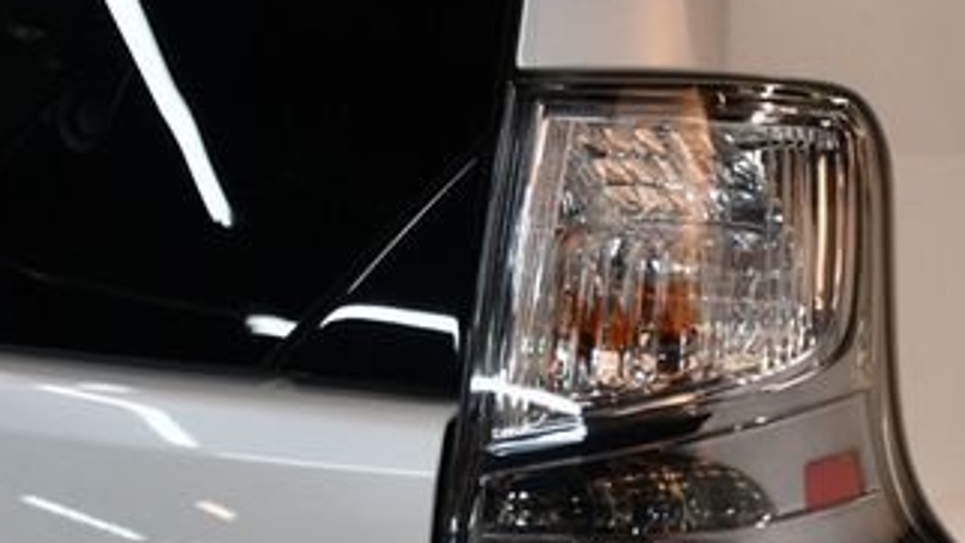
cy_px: 600
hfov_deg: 28.0
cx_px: 683
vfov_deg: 15.6
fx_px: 1919
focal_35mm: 75
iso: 900
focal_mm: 24
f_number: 3.8
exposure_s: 1/125
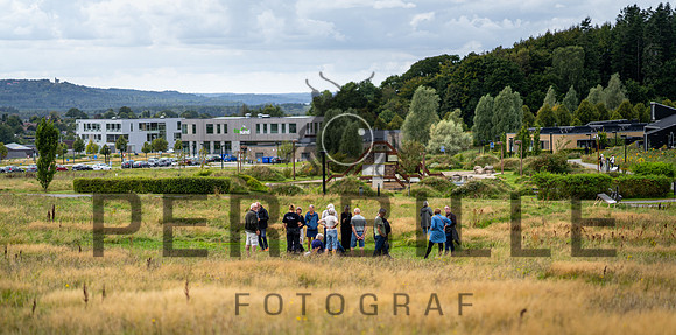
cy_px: 223
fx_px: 1605
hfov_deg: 23.8
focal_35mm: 92
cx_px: 339
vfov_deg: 11.9
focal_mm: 85
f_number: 1.4
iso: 80
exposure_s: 1/3200
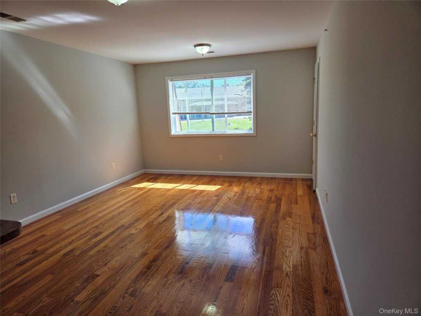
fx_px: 280
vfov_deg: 58.9
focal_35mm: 23
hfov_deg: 73.9
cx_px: 210
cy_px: 158
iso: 32
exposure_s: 1/180
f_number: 1.8
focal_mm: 5.4
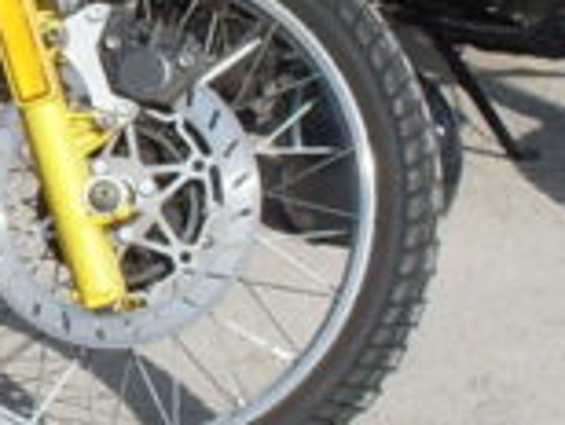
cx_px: -286
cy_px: 165
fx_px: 4120
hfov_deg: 7.7
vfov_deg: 5.9
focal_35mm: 252
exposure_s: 1/250
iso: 80
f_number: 8.4
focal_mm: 6.3
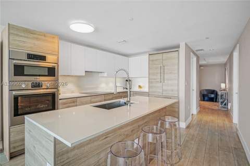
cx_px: 125
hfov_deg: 95.0
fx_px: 114
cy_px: 83
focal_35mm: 16
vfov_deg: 71.9
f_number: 7.1
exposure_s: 1/20
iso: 250
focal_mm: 11
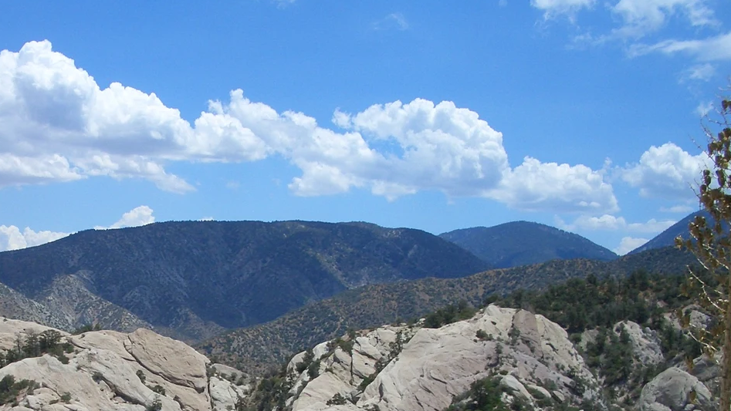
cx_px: 205
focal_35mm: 58
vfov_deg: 20.2
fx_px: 1124
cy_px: 395
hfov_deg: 35.4
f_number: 4.3
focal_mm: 5.8
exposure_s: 1/1000
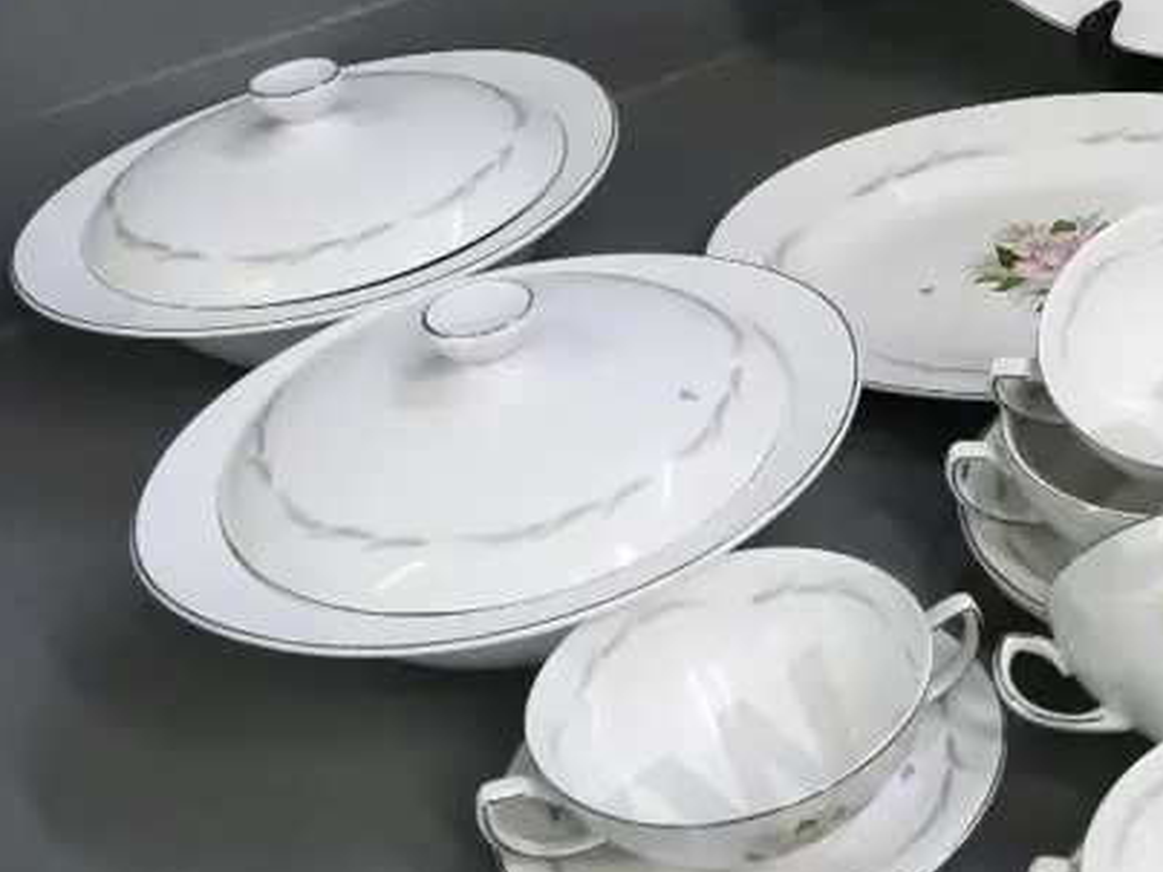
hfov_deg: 27.1
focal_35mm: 61
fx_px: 2049
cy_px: 243
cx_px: 1469
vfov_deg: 23.8
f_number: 5
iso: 3200
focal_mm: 12
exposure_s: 1/320
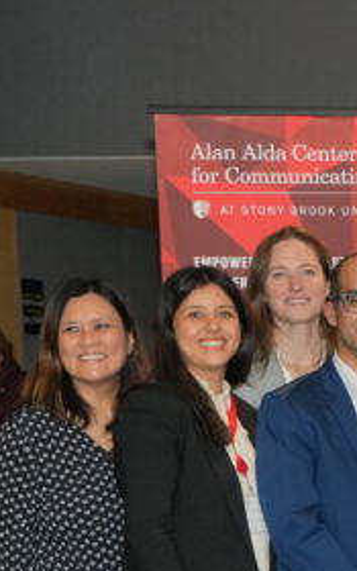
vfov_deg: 13.8
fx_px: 2319
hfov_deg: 7.9
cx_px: 977
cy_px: 609
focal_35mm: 149
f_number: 3.5
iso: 1000
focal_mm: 40
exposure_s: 1/125
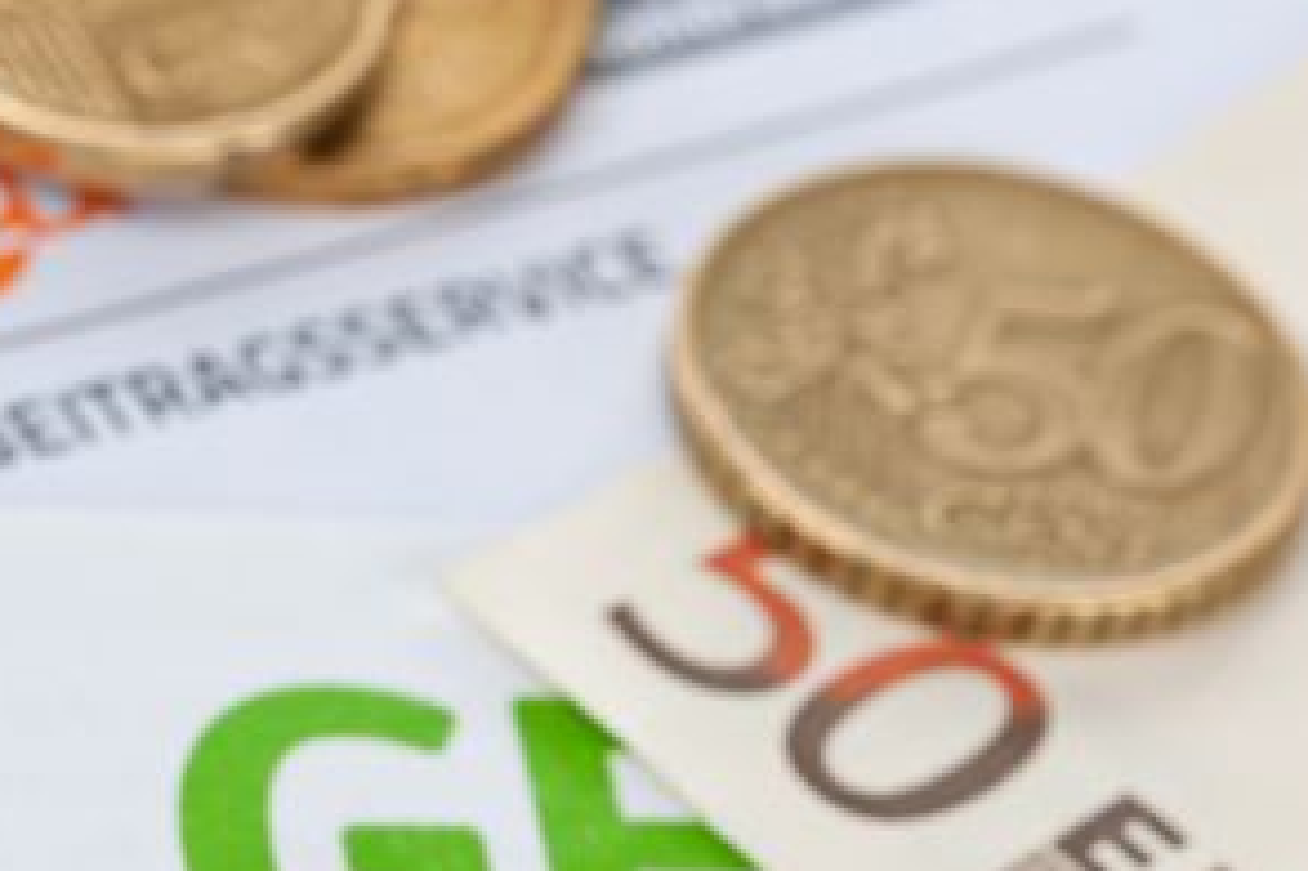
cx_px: 154
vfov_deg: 6.0
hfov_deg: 9.0
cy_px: 509
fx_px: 8315
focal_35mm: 229
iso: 100
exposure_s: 1/60
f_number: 13
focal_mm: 105
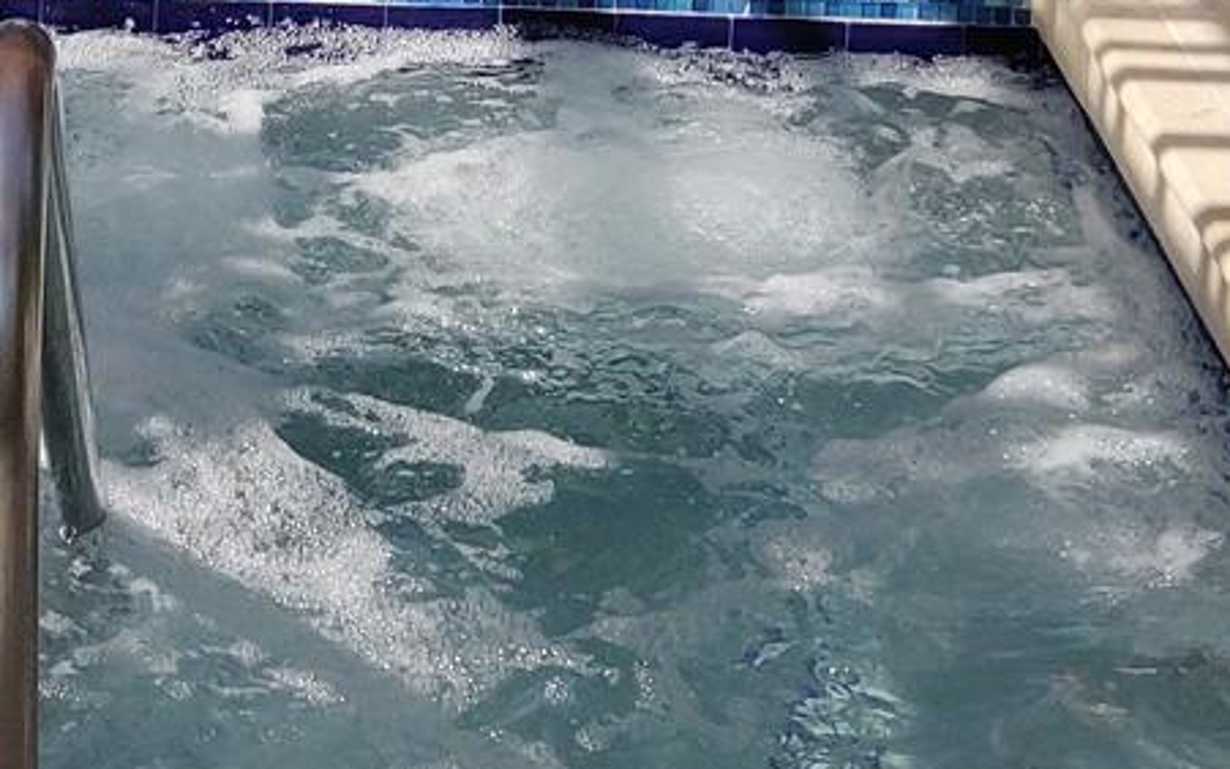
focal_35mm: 94
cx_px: 175
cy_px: -434
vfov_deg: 13.1
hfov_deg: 21.7
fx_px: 3151
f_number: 1.7
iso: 100
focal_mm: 4.25
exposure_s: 1/1502
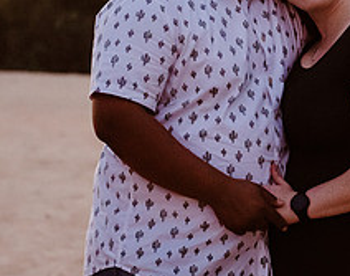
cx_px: 344
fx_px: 1545
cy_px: 41
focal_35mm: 150
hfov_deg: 12.8
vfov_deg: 10.2
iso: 2500
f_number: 2.8
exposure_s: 1/800
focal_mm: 50
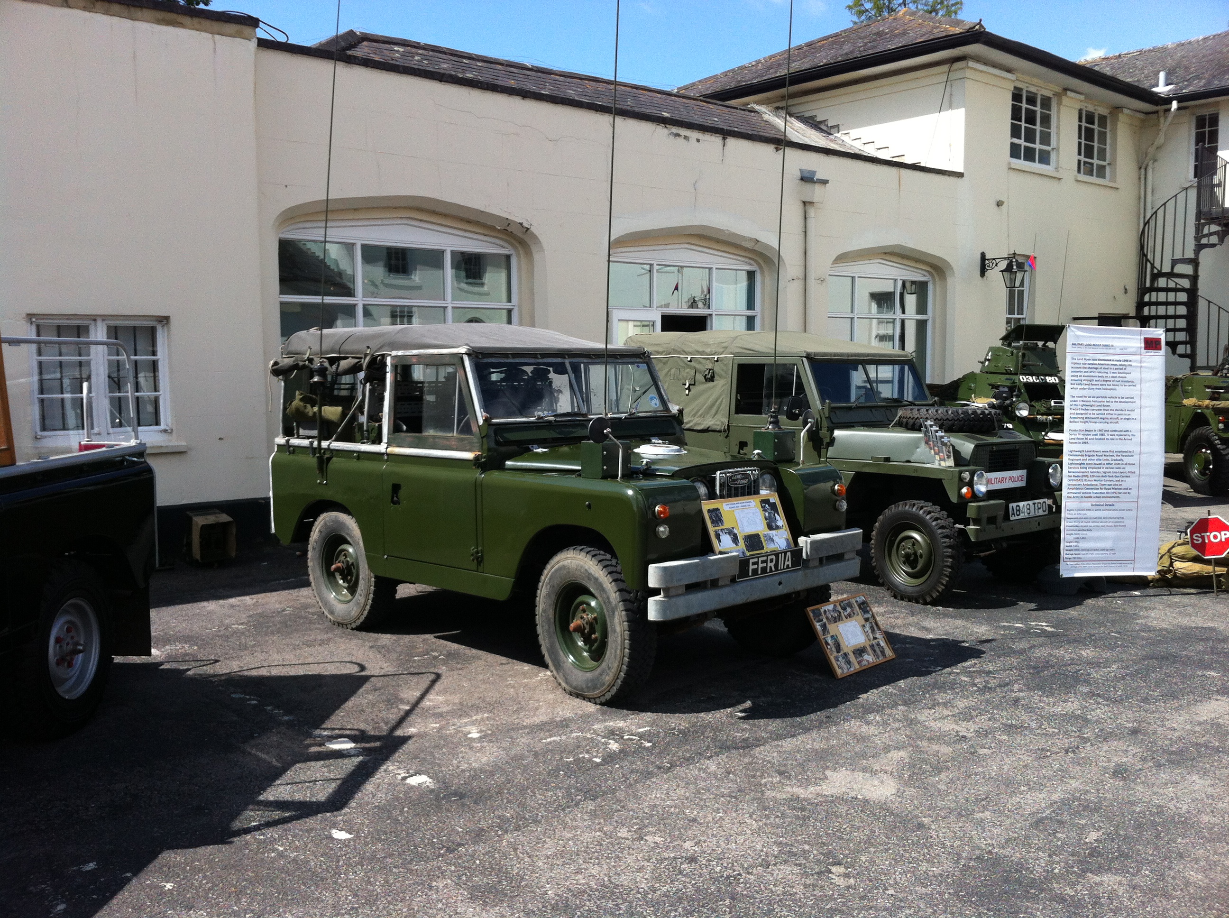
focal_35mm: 35
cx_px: 614
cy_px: 459
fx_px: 1241
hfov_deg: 52.7
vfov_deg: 40.6
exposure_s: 1/914
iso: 80
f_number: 2.8
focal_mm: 3.85
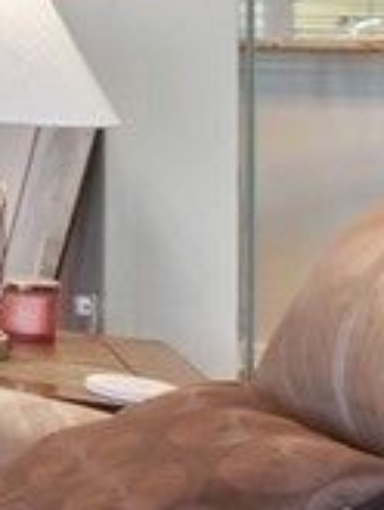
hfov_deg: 7.9
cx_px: -1202
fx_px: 1403
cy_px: -6
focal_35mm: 95
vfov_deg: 20.0
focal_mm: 10
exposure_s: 1
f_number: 8
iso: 200
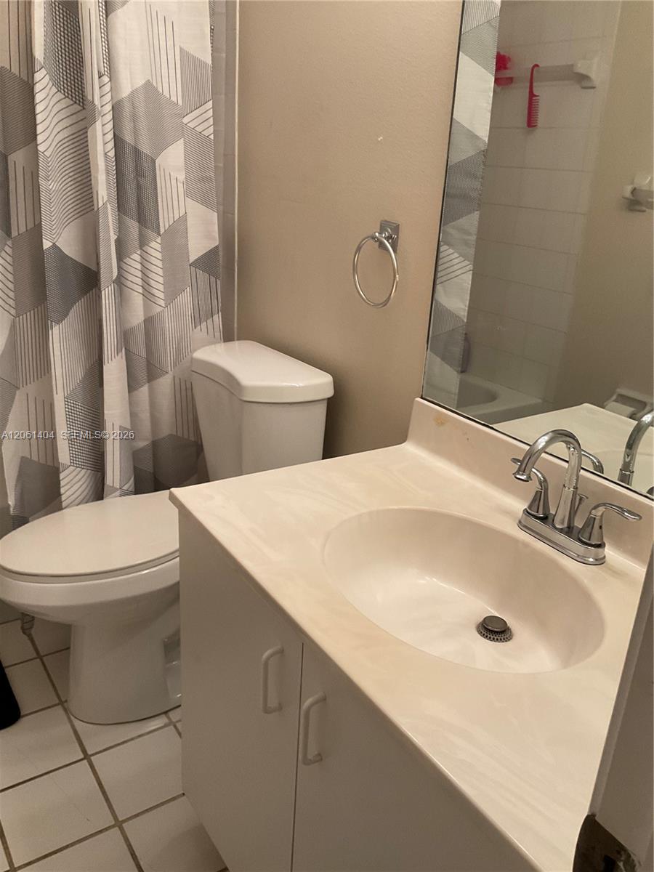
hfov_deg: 48.2
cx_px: 327
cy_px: 436
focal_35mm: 29
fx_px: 731
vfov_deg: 61.7
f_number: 1.8
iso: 80
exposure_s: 1/60
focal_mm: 3
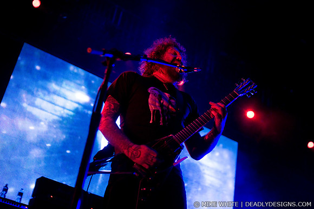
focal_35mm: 45
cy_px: 104
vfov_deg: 29.8
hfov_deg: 43.7
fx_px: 392
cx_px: 157
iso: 1000
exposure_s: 1/200
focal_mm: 30
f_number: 2.2
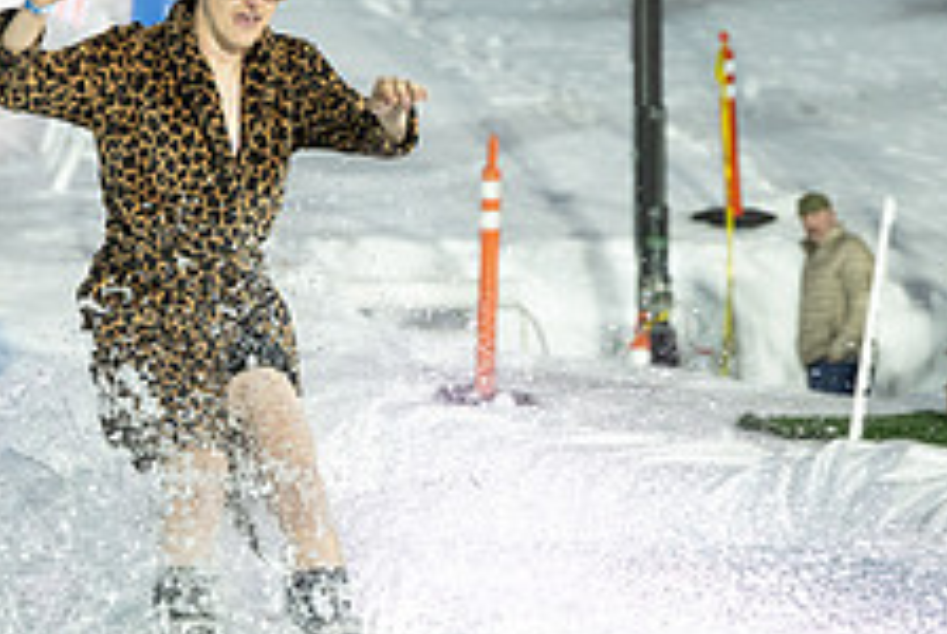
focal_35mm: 181
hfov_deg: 11.3
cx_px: 338
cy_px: 260
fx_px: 4767
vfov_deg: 7.6
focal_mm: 70
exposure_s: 1/250
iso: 1600
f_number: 2.8
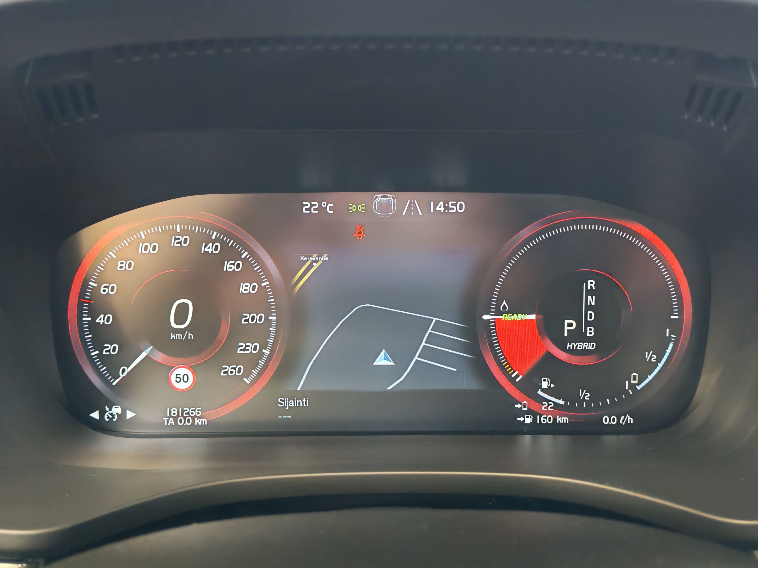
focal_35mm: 34
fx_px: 745
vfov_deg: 41.8
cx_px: 389
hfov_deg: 54.0
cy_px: 278
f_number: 1.9
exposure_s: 1/33.3
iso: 2706
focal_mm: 6.12
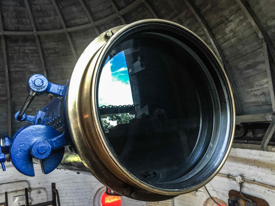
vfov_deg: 48.2
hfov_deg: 61.7
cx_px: 138
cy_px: 103
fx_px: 230
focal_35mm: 29
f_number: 2.2
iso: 50
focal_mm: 4.15
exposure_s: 1/30
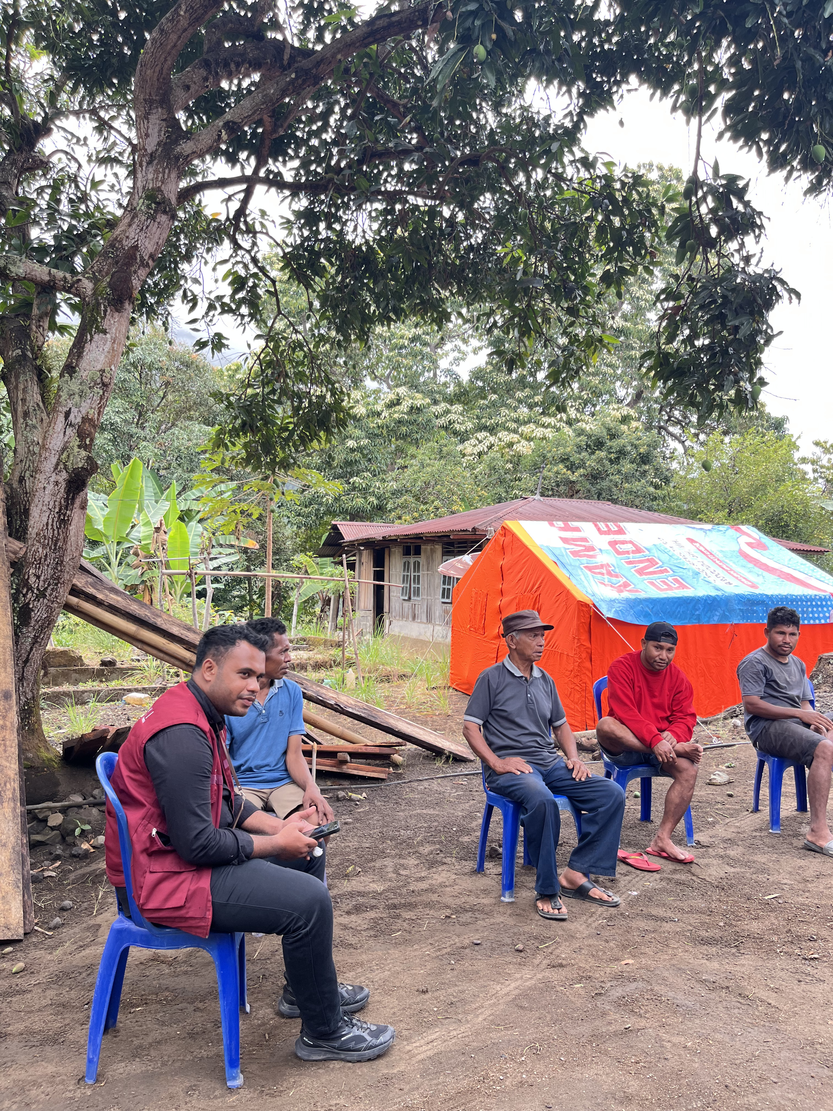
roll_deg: -0.6
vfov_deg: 67.3
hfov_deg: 53.1
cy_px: 556
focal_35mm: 26
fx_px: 834
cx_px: 416
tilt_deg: +1.5
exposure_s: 1/170
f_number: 1.6
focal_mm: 5.1
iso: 40
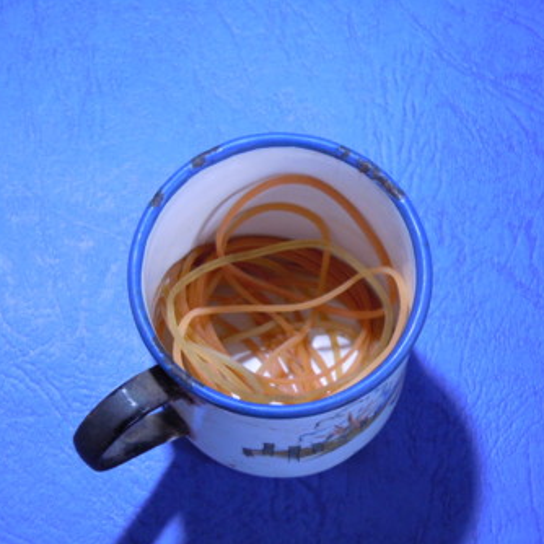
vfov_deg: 16.4
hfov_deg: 16.4
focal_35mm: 106
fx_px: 1885
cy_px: 274
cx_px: 244
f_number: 4.4
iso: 400
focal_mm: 16
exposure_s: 1/13
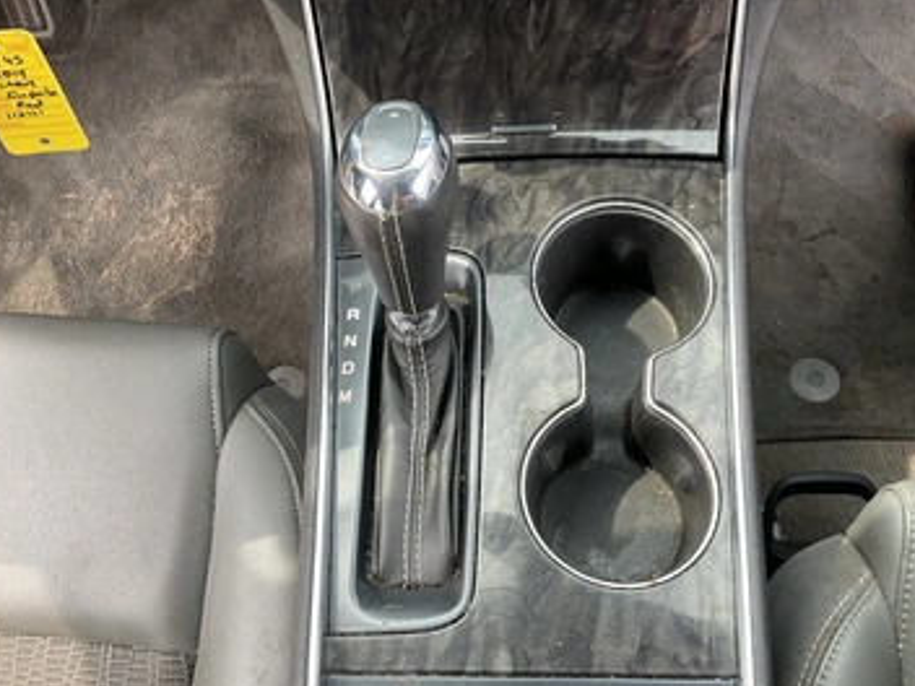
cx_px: 486
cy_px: 340
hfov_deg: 55.3
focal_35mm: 33
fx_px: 872
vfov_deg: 42.9
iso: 20
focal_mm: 3
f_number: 1.8
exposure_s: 1/122
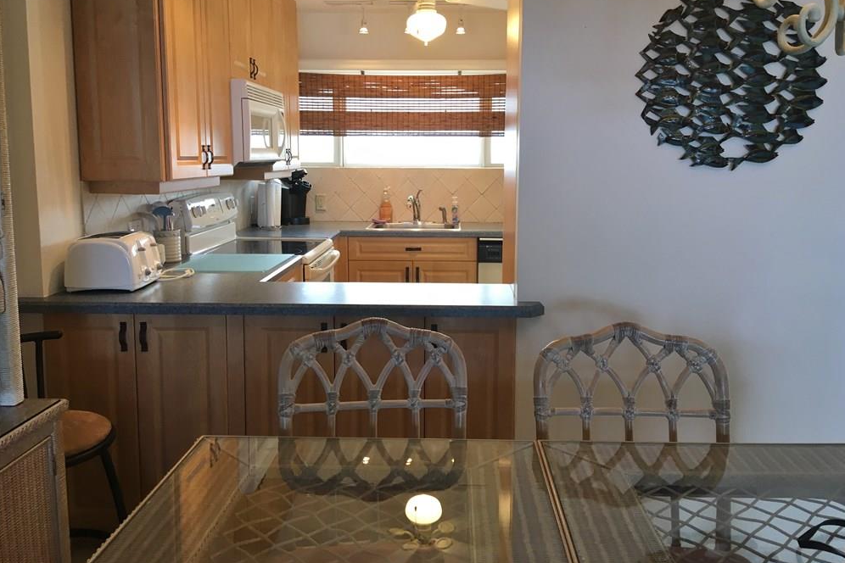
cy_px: 245
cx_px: 431
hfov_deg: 60.3
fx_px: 728
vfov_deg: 42.2
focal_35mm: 31
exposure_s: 1/30
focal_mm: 4.15
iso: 32
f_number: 2.2
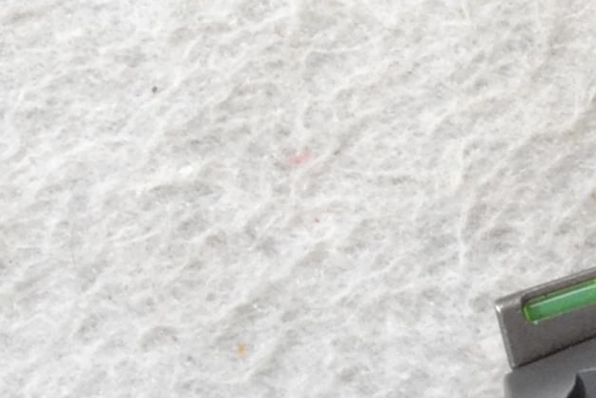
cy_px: 603
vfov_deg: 4.3
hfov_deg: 6.3
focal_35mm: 315
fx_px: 5216
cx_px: 1357
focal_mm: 38
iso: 3200
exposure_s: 1/160
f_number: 20
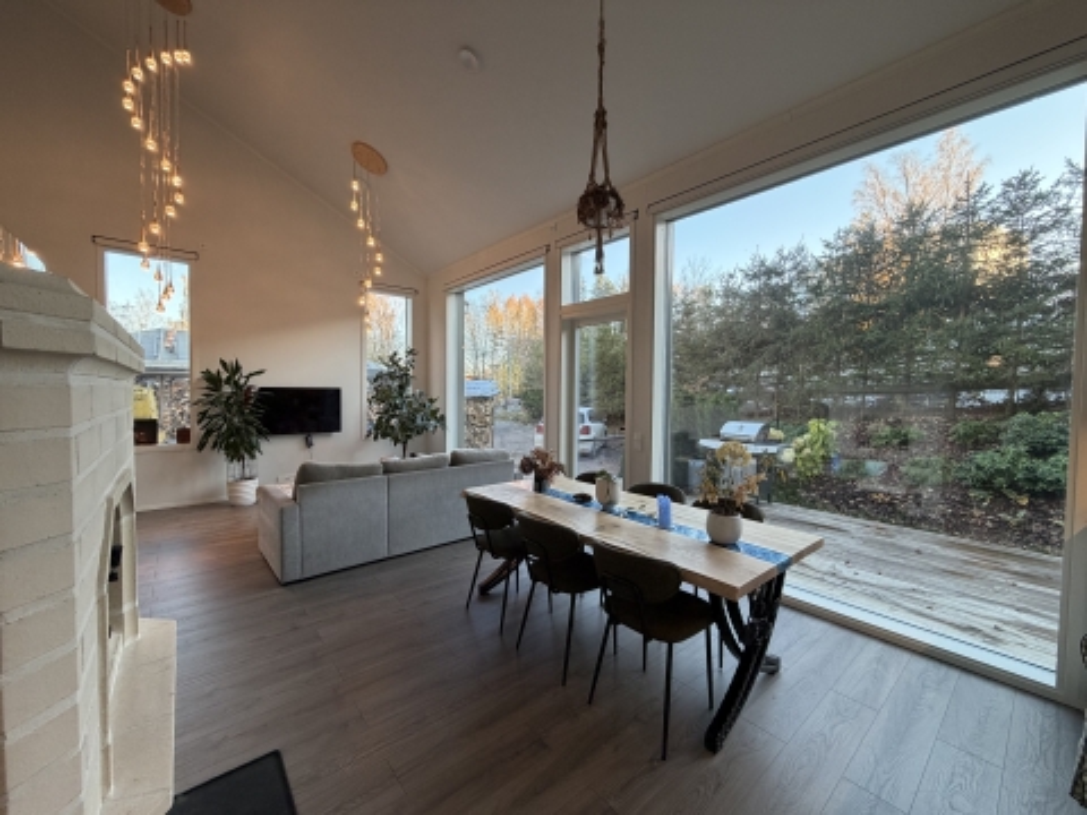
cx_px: 544
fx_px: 440
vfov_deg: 85.7
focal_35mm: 14
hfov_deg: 102.1
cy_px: 408
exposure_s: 1/91
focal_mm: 2.22
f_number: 2.2
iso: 160
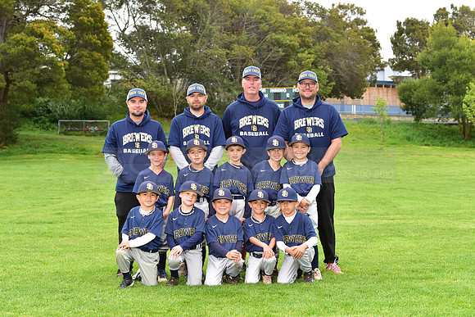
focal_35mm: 70
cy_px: 158
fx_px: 924
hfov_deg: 28.8
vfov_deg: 19.5
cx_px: 238
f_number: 7.1
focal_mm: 70
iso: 400
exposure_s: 1/160
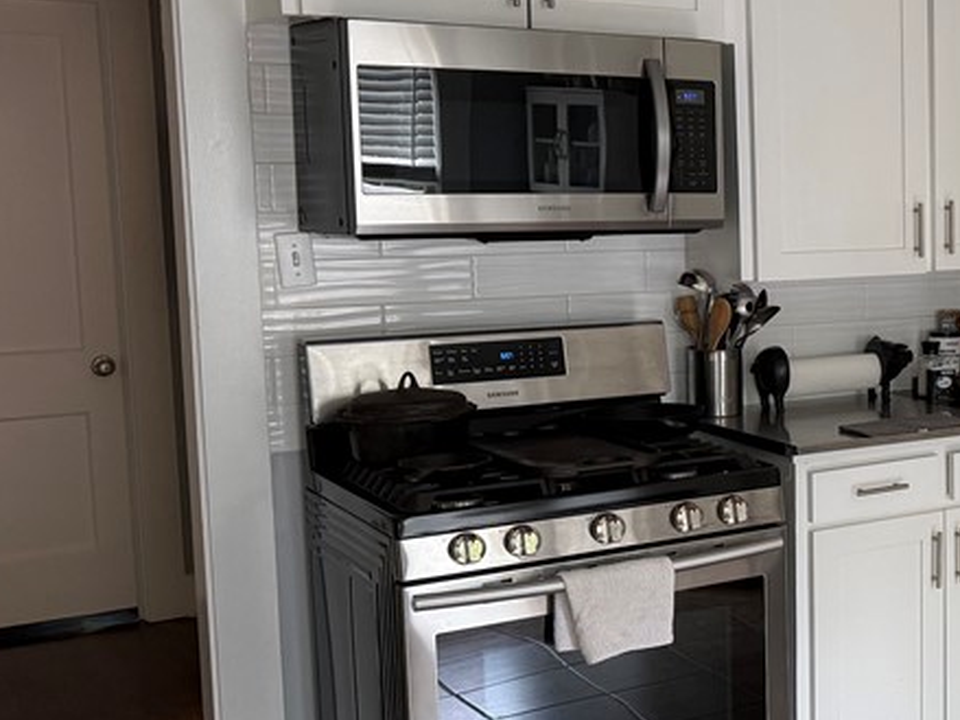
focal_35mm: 56
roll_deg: -0.3
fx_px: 1553
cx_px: 1096
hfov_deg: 30.2
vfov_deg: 26.1
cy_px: 344
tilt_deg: -6.4
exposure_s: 1/111
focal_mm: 6.76
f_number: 1.78
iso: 200
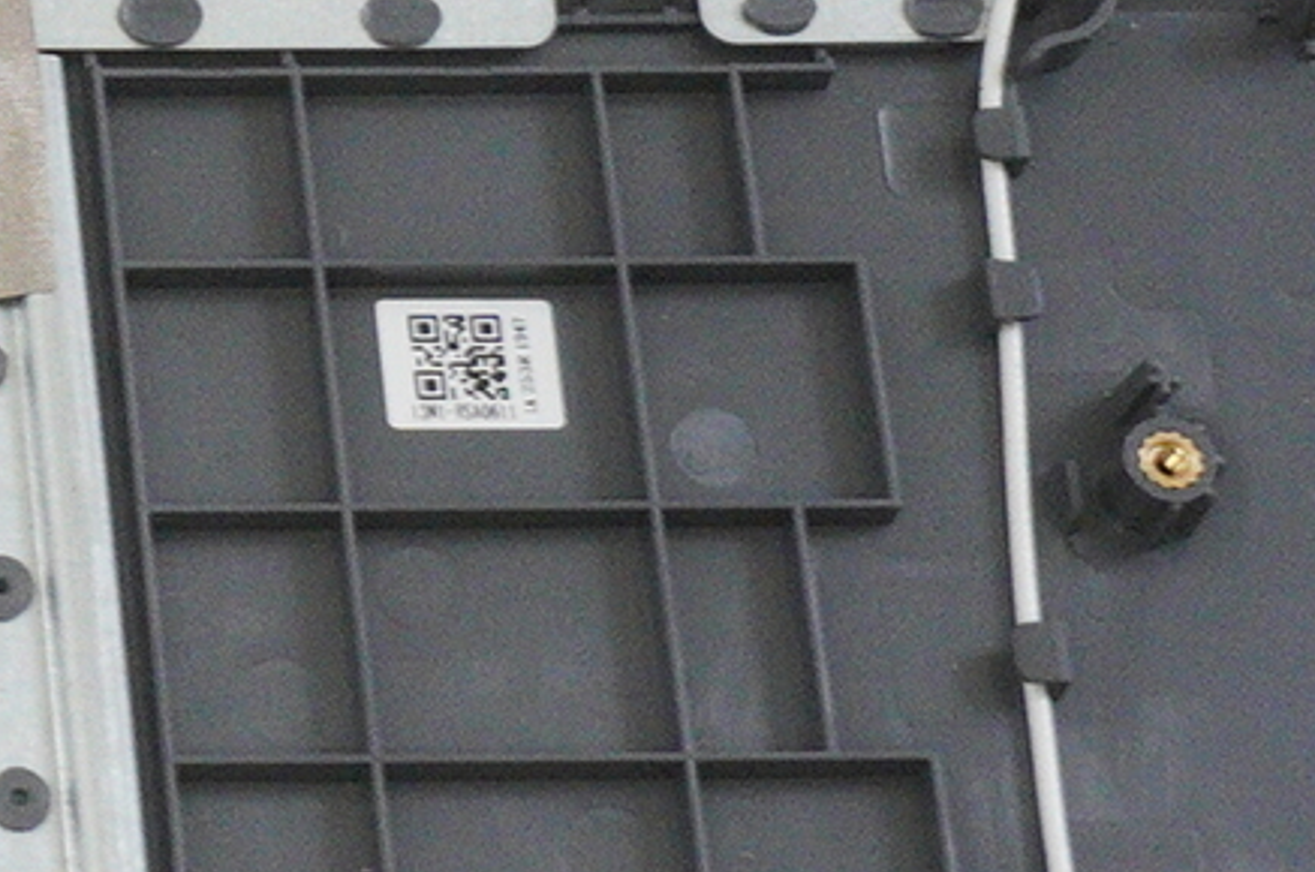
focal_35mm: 206
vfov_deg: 6.6
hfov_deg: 9.3
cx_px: -1447
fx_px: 7514
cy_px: -72
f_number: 5.6
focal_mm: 24
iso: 2000
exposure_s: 1/100
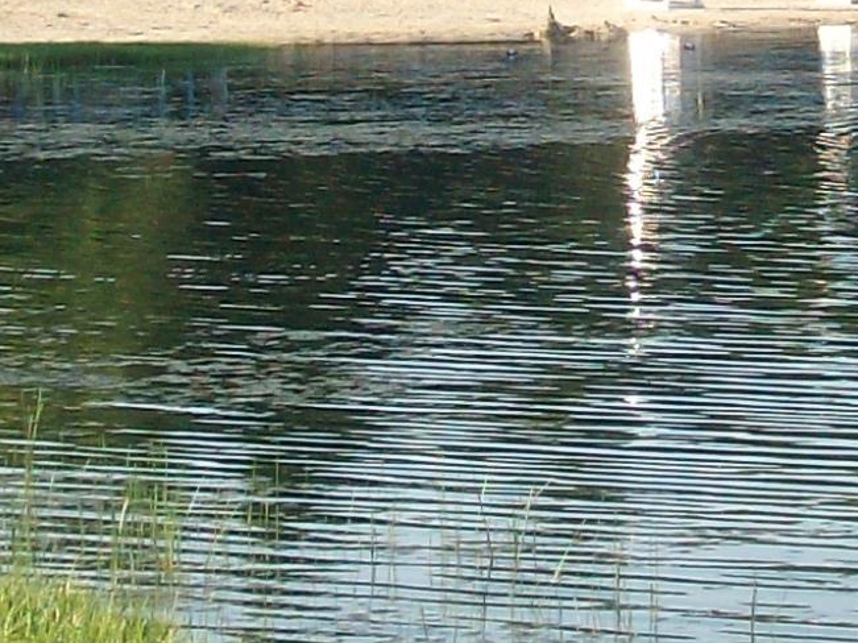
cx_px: 701
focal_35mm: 249
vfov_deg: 5.9
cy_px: -250
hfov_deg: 7.9
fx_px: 6171
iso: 80
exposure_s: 1/339
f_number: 3.4
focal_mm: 9.11
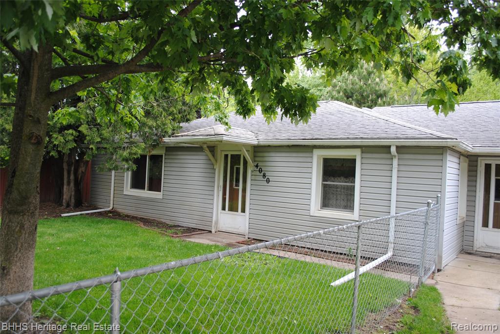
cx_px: 250
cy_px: 167
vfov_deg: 48.0
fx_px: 375
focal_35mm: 27
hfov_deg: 67.3
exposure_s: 1/60
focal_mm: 18
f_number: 4
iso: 200
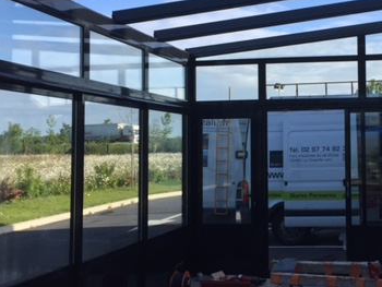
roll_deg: +0.0
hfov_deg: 35.5
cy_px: 115
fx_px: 585
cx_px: 277
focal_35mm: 53
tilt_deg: +4.2
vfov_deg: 27.5
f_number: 2.2
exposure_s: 1/1199
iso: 32
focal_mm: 4.15
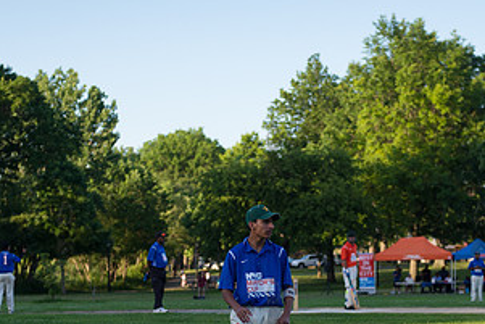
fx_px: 1712
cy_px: 304
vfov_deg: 10.7
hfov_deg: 16.1
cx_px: 272
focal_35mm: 127
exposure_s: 1/2500
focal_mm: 66
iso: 400
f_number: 2.8
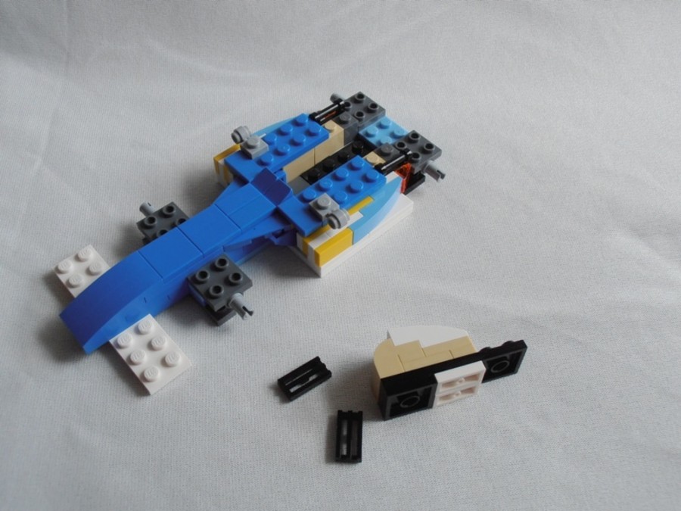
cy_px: 256
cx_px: 340
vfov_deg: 38.7
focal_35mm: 37
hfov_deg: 50.1
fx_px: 728
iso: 80
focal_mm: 6.61
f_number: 3.9
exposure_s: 1/250
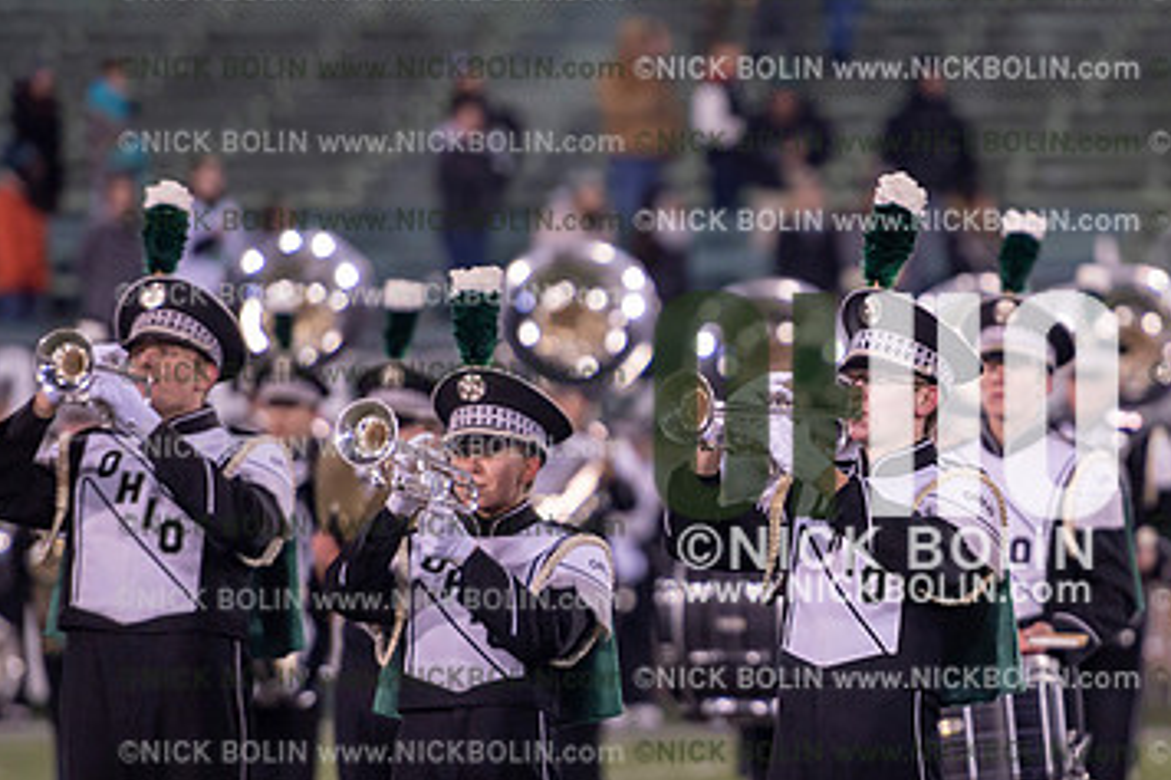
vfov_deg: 4.2
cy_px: 449
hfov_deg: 6.3
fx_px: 10599
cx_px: 885
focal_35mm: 326
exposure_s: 1/1250
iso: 2500
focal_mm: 200
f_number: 2.8
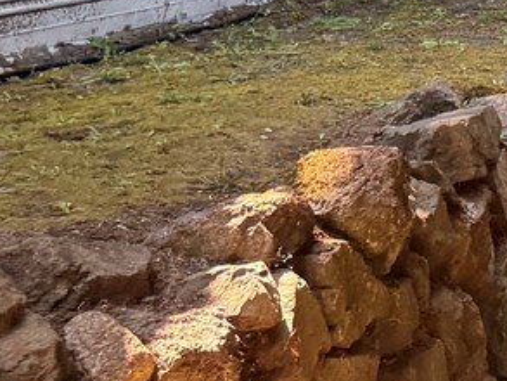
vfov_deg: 11.1
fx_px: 1919
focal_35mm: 131
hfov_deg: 12.3
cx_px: 1163
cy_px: -64
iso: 125
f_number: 1.78
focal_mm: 6.76
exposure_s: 1/243
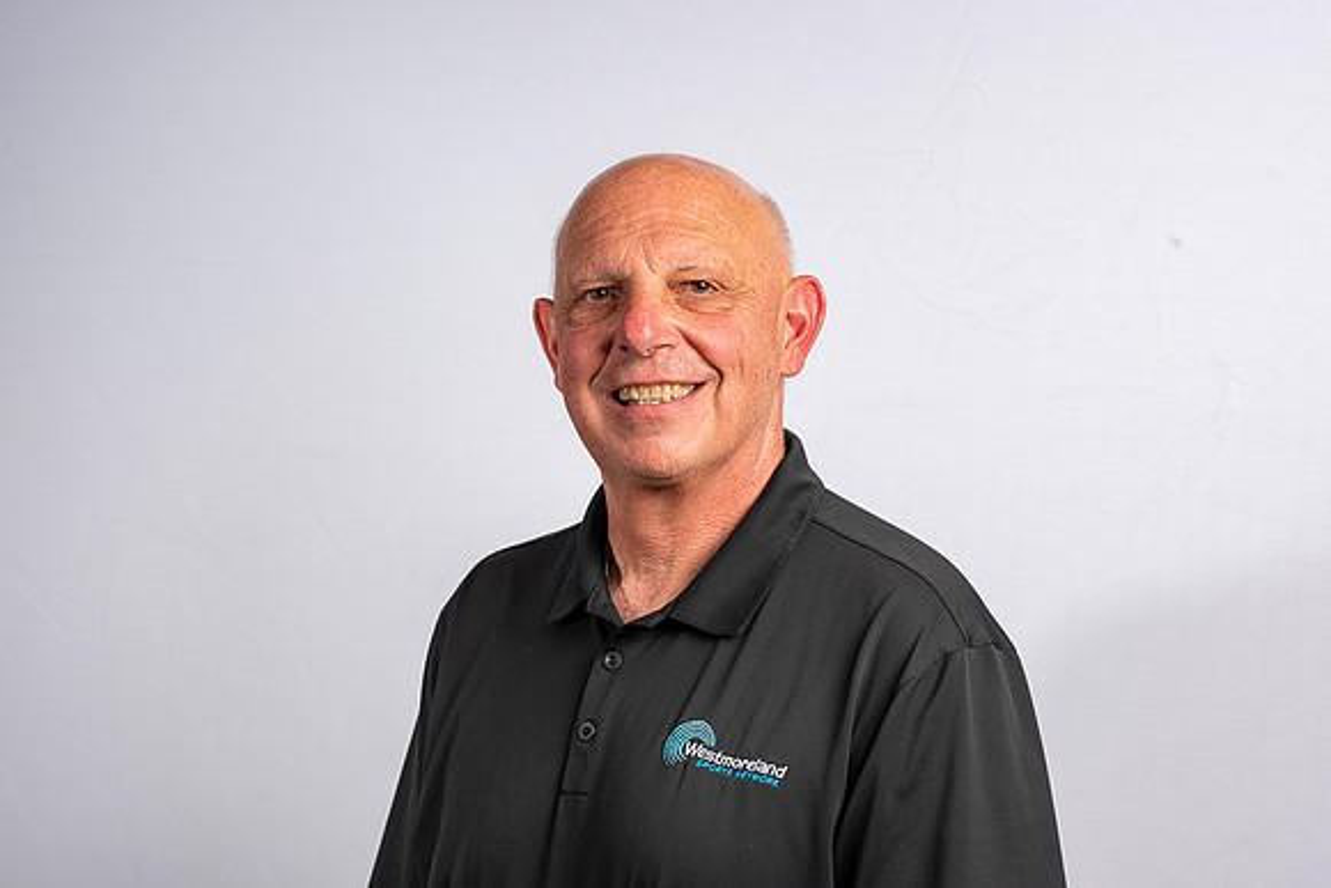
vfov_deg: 16.1
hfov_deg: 23.9
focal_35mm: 85
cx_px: 666
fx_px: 3143
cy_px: 444
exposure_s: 1/200
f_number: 10
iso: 200
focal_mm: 85
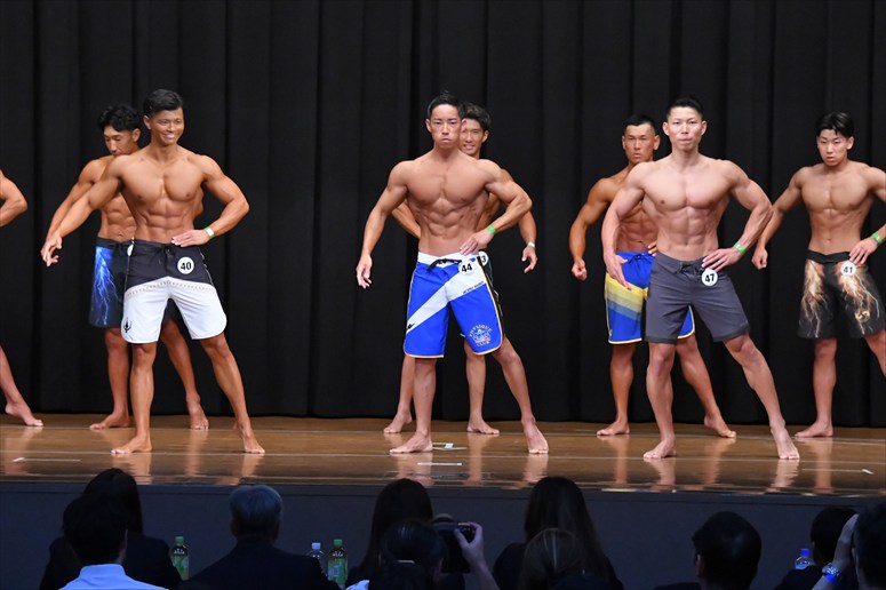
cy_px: 295
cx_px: 443
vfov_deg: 8.2
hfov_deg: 12.2
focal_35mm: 168
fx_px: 4133
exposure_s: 1/400
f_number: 5.6
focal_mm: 112
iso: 8000
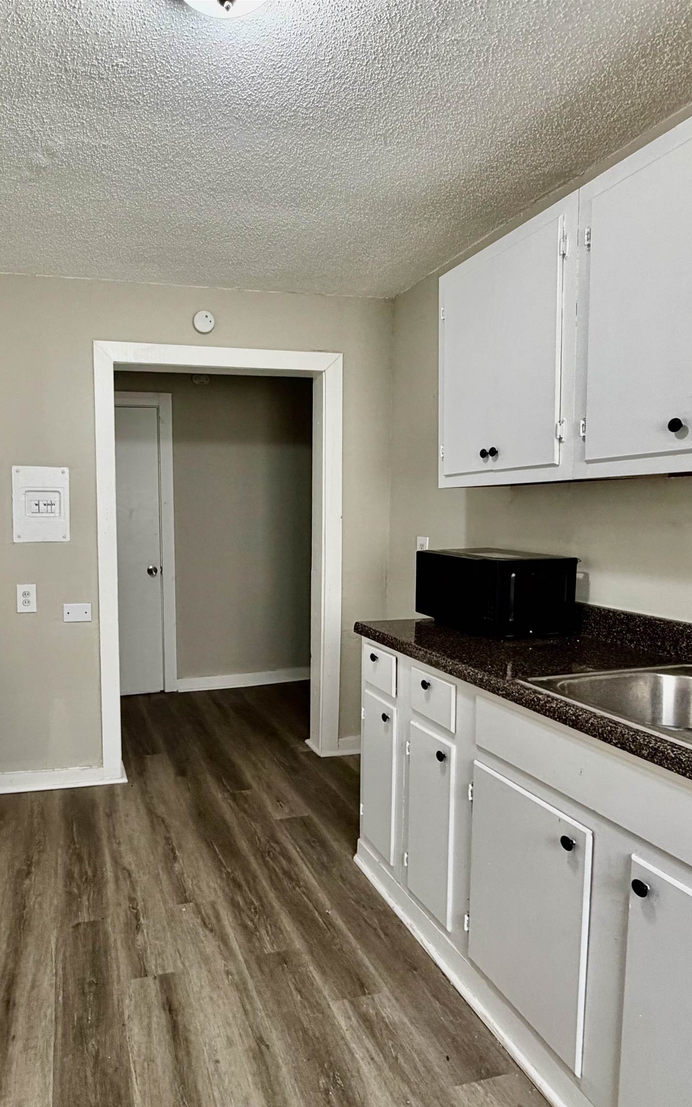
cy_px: 559
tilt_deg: -4.2
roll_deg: +1.6
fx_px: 603
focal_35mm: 20
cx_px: 198
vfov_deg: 85.1
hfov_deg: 57.5
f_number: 2.2
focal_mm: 2.22
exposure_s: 1/60
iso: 200
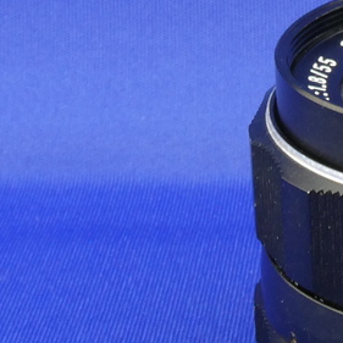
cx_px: 478
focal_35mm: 166
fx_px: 1861
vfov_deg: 10.5
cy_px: 189
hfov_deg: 10.3
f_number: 8
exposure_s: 1
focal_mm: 7.8
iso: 200
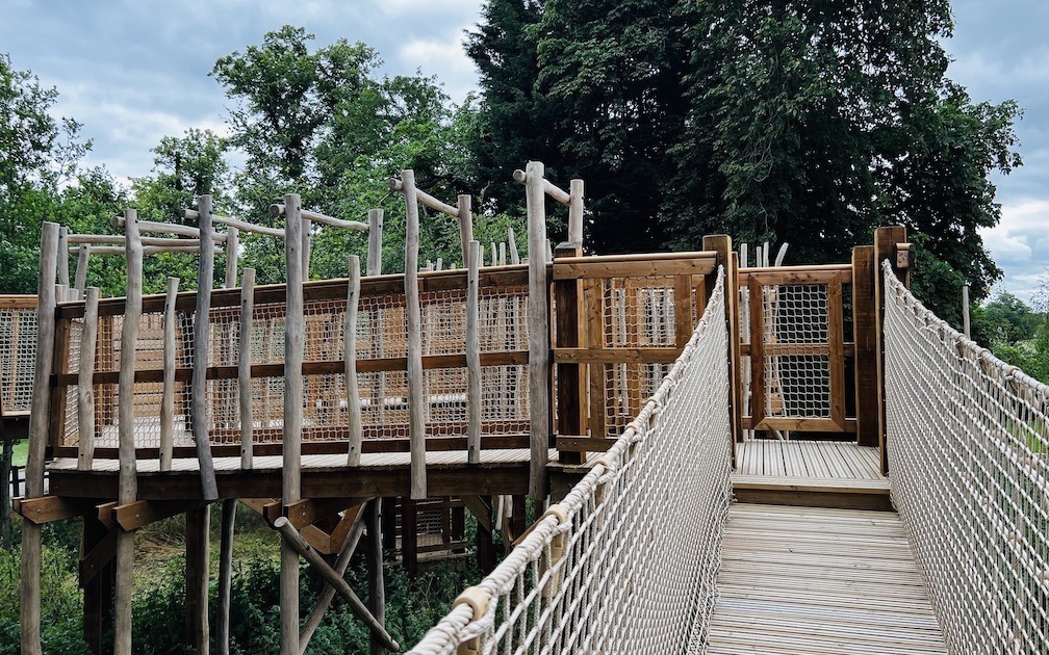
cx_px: 528
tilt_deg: +1.2
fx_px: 800
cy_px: 308
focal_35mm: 28
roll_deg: +1.8
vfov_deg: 44.5
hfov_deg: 66.5
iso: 50
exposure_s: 1/687
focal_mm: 5.7
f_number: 1.5
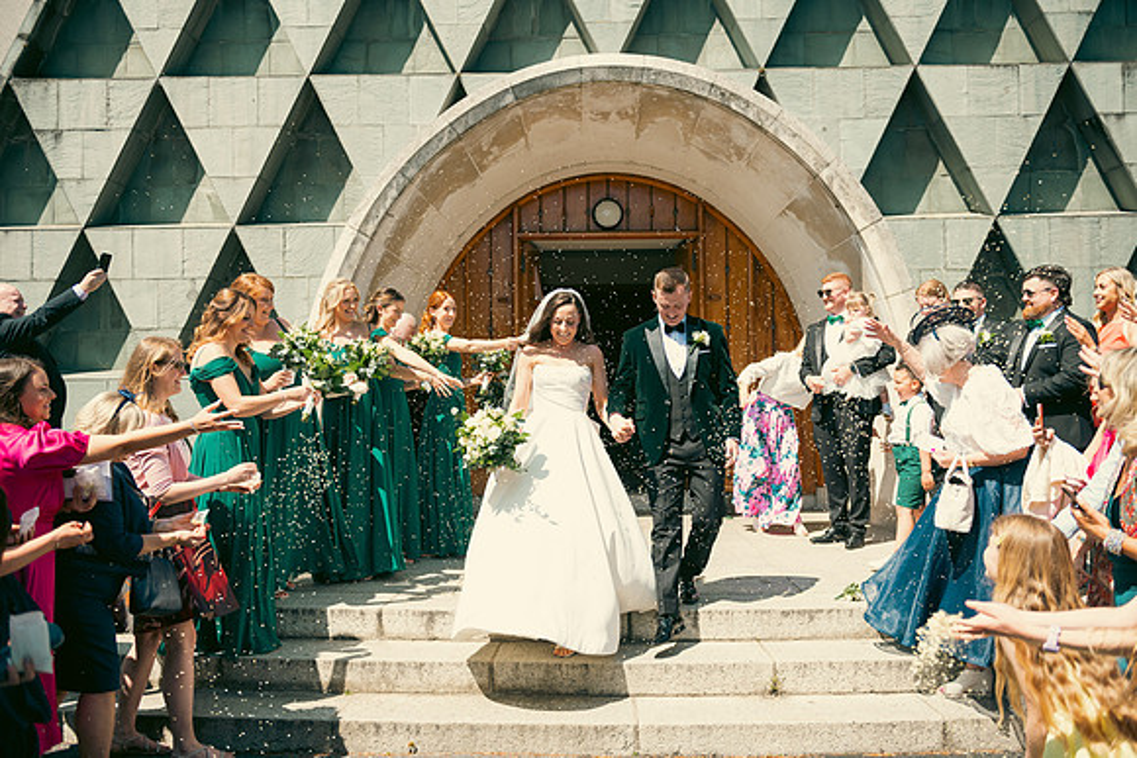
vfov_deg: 41.1
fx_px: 1011
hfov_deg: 58.7
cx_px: 568
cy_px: 379
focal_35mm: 32
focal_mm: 32
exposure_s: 1/800
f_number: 3.5
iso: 100
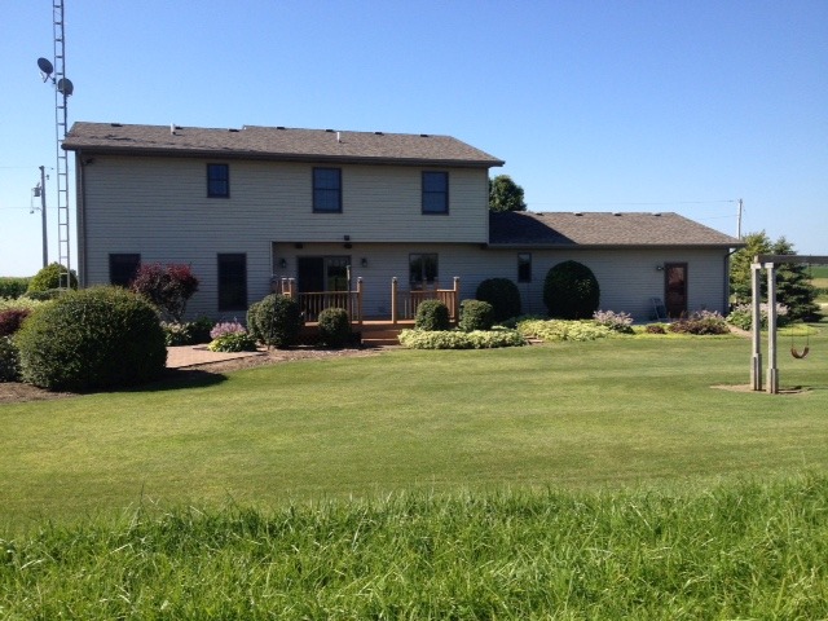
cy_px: 310
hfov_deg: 52.6
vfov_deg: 40.7
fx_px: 837
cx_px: 414
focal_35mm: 35
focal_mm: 4.28
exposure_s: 1/1151
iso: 50
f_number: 2.4
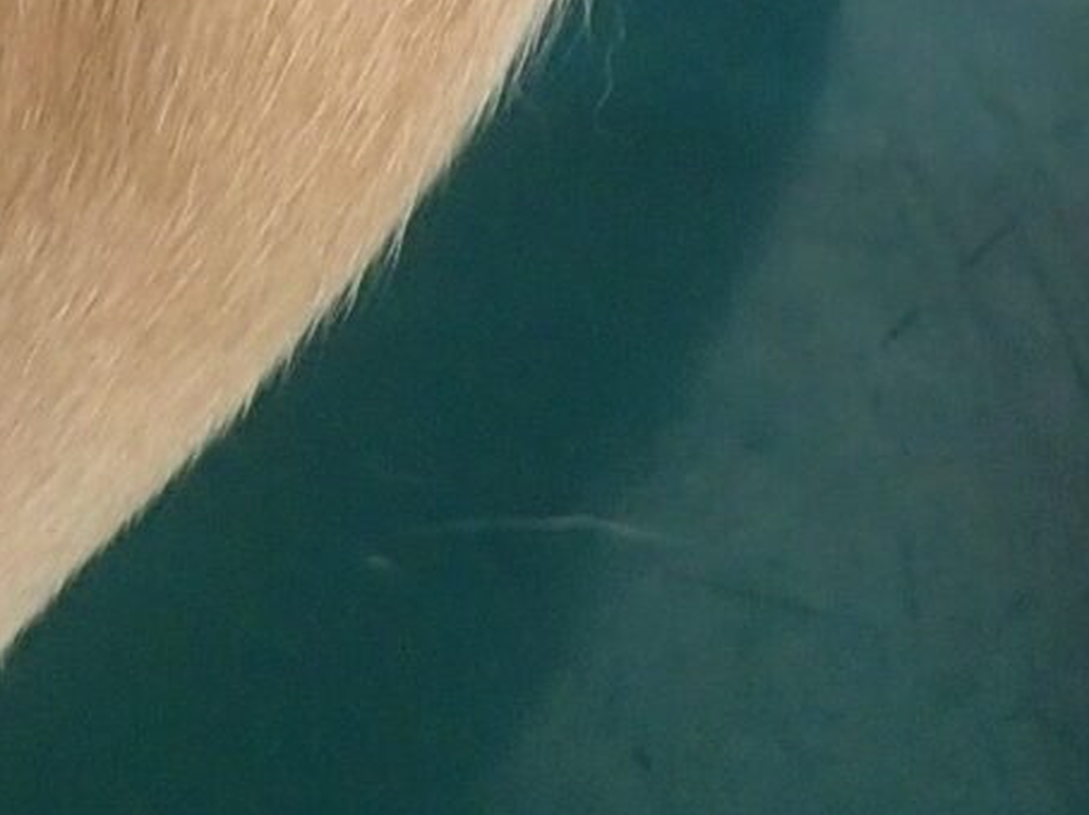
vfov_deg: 8.3
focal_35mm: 158
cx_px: -216
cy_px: -1443
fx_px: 4968
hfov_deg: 12.2
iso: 200
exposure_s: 1/60
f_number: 2.2
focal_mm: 5.14
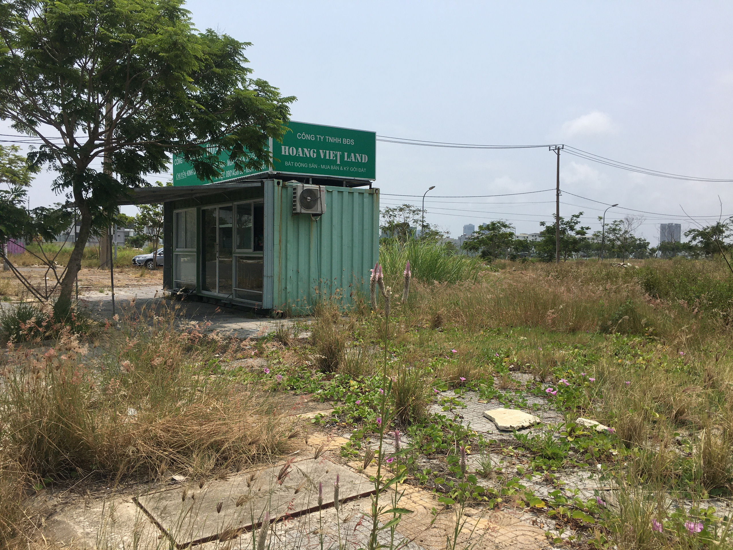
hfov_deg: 61.7
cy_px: 275
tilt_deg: +0.1
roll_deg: -1.1
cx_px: 366
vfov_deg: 48.2
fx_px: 614
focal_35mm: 29
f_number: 2.2
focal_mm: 4.15
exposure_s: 1/3077
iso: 25
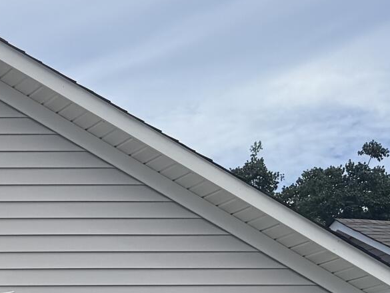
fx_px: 1386
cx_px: -525
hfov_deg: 12.7
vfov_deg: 11.4
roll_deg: +0.2
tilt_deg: +1.7
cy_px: 477
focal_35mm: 123
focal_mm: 6.76
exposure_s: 1/4975
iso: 80
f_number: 1.78
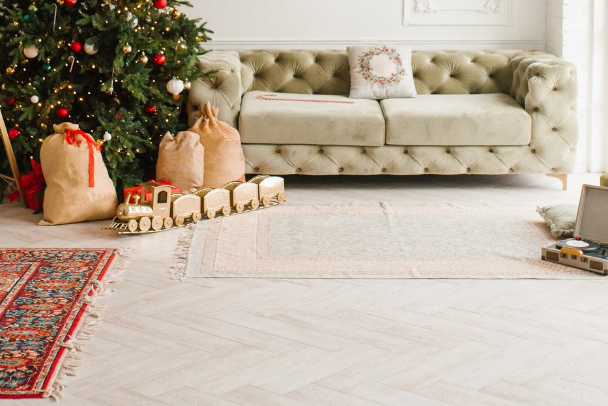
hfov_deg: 27.0
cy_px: -21
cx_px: 276
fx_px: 1267
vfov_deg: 17.7
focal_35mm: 75
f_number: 2.8
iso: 250
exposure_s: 1/200
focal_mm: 35
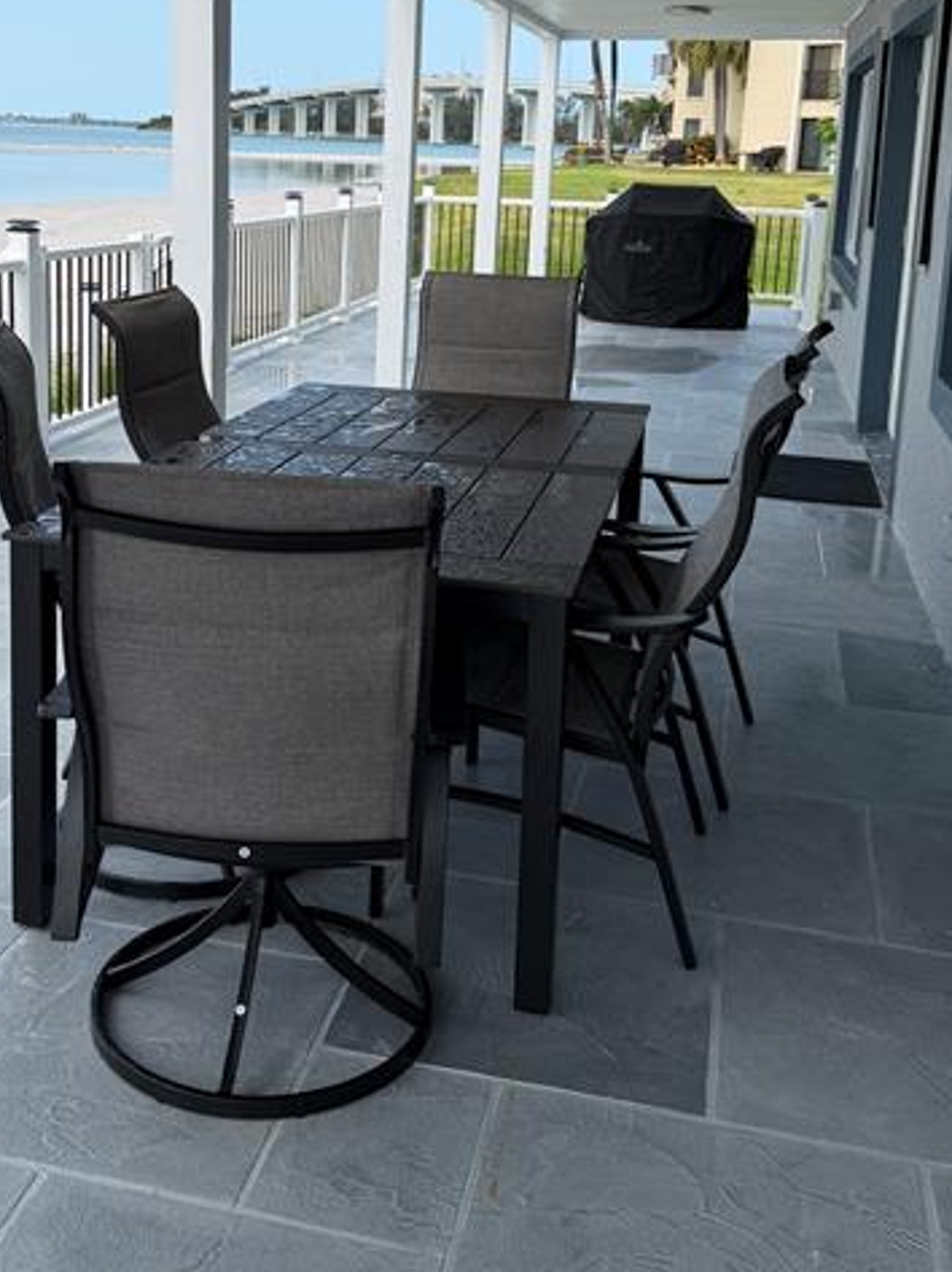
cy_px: 411
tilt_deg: -11.7
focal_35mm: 39
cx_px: 371
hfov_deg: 36.6
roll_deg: -1.9
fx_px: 1432
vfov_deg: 47.0
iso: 80
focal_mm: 6.76
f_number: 1.78
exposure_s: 1/2801
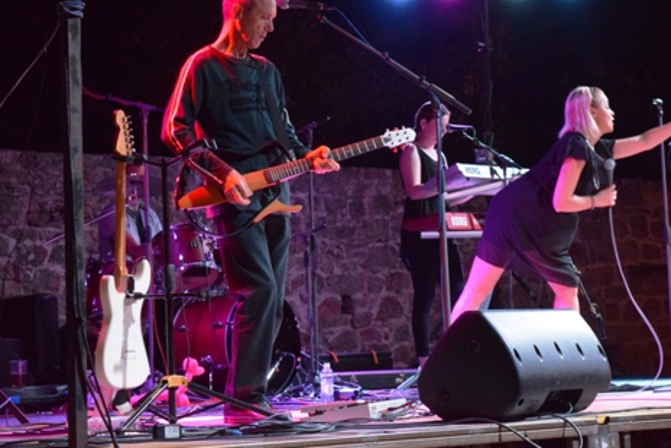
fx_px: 2120
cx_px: 422
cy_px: 145
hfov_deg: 18.0
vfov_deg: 12.1
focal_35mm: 114
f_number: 5.6
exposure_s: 1/60
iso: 3600
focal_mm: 55
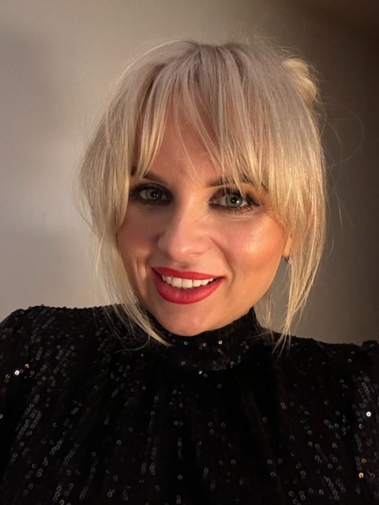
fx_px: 438
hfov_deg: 46.8
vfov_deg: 60.0
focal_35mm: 30
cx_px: 190
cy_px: 252
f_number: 1.9
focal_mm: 2.69
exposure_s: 1/17
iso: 640
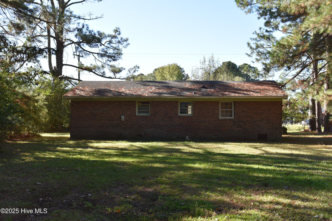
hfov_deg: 46.4
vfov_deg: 31.9
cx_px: 166
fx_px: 387
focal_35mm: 42
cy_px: 110
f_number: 5.6
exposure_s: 1/125
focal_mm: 42
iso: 100
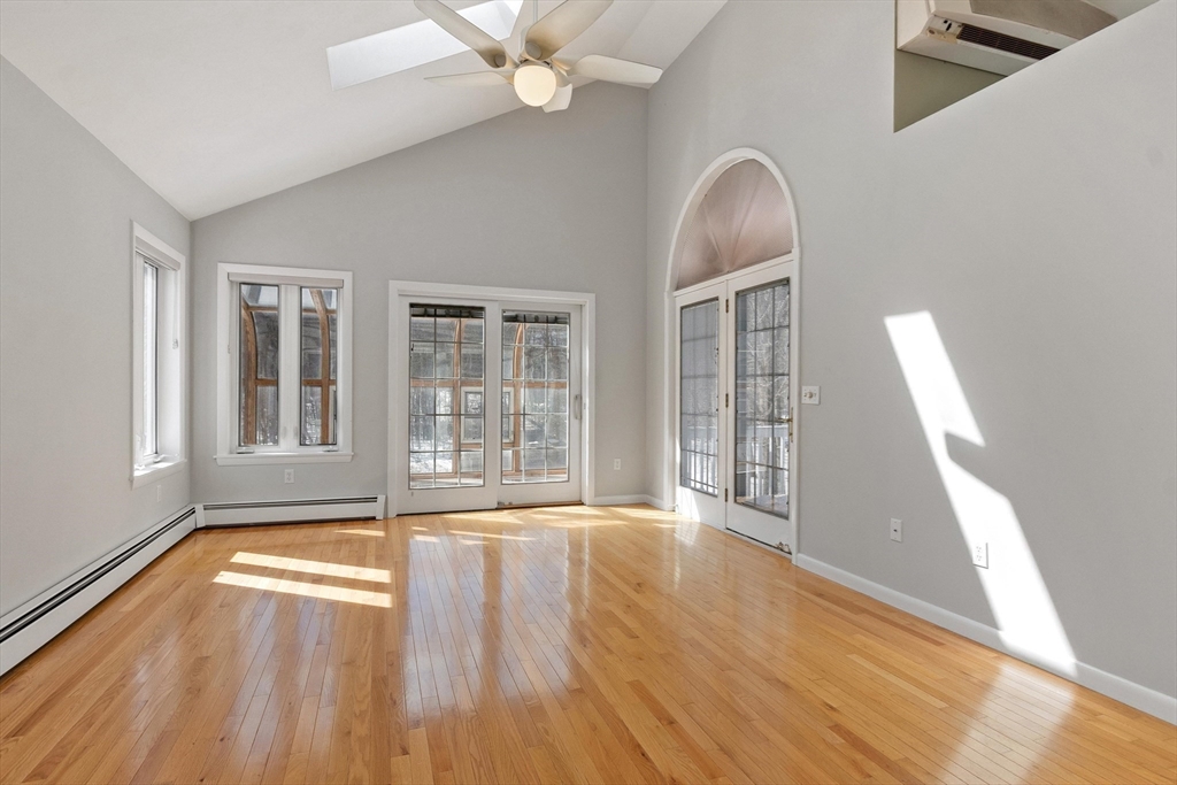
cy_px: 392
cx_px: 588
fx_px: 589
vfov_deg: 67.4
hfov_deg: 90.0
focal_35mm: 18
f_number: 7.1
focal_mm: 12
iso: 400
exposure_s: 1/30
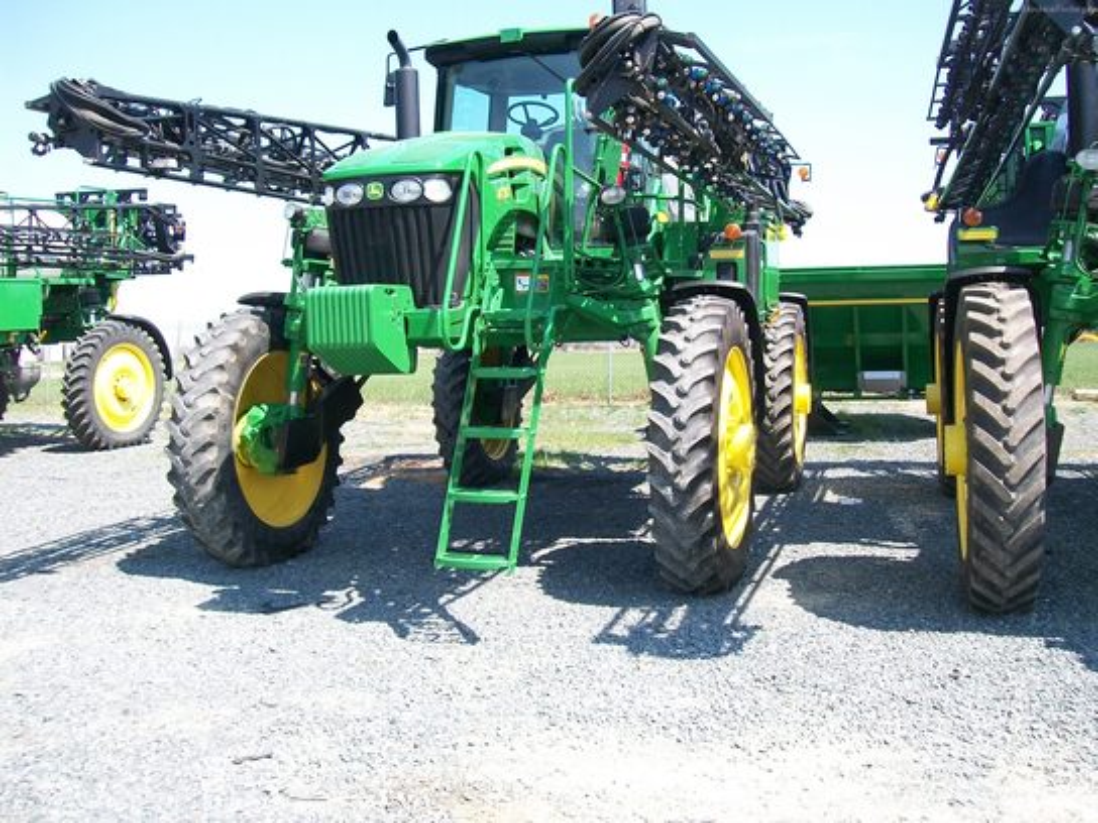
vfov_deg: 39.7
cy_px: 412
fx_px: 1142
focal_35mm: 36
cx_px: 549
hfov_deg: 51.4
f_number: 2.7
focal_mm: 6
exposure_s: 1/500
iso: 80
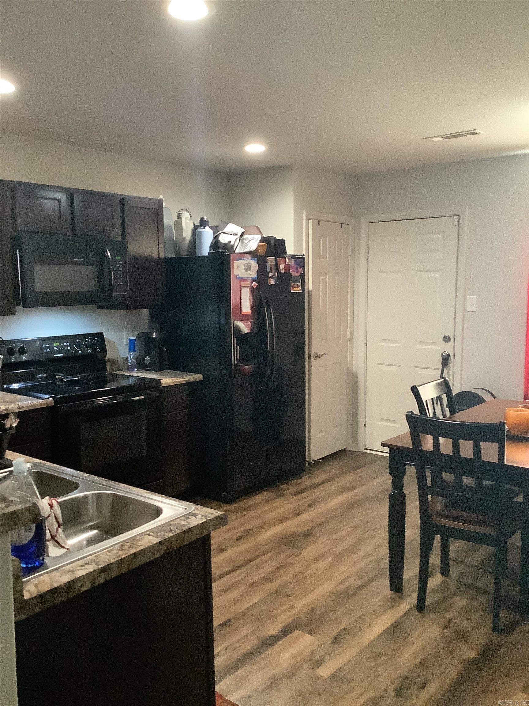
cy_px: 353
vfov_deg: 58.4
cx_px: 264
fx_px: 632
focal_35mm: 31
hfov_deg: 45.4
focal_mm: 3.3
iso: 500
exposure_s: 1/30
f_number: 2.4
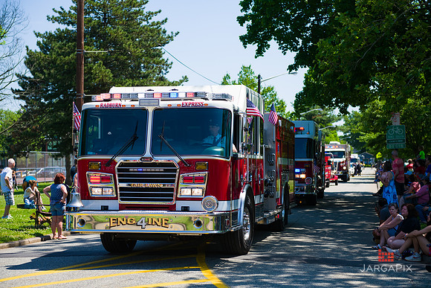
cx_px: 216
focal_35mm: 70
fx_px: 838
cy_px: 144
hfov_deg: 28.8
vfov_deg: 19.5
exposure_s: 1/1600
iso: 200
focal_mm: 70
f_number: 5
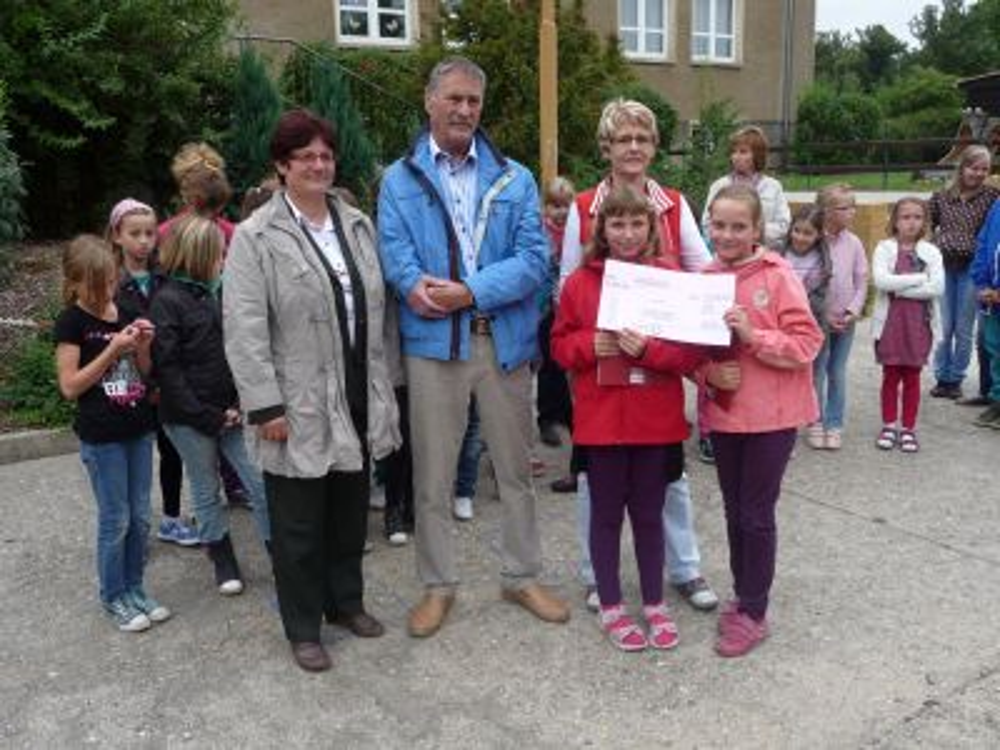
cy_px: 375
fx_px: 924
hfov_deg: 56.8
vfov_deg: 44.2
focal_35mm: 32
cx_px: 500
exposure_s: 1/160
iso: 100
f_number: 3.3
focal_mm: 4.7
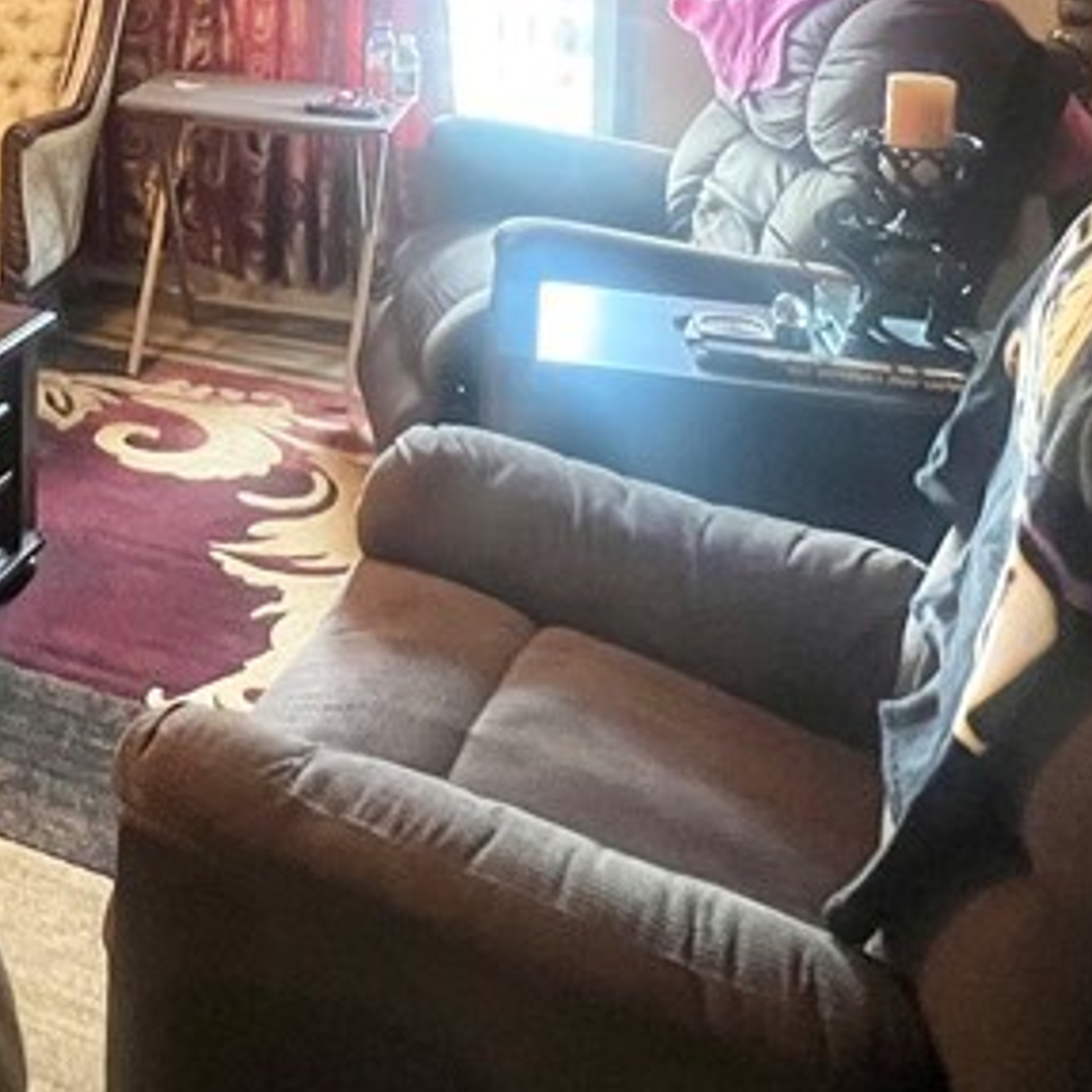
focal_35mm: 41
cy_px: -95
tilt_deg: -4.7
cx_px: 11
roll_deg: +0.0
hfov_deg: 36.9
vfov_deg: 35.3
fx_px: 1463
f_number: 1.8
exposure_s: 1/60
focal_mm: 1.57
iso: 800
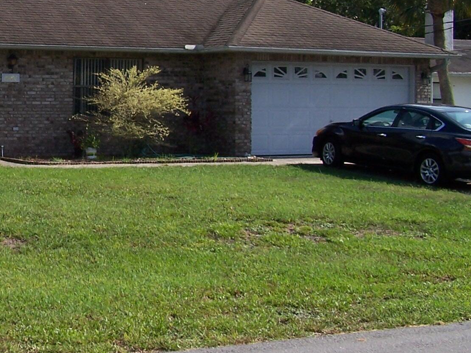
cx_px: 20
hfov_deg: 23.8
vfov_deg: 18.6
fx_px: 1075
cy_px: 105
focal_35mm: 79
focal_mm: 6.3
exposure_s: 1/750
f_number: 4
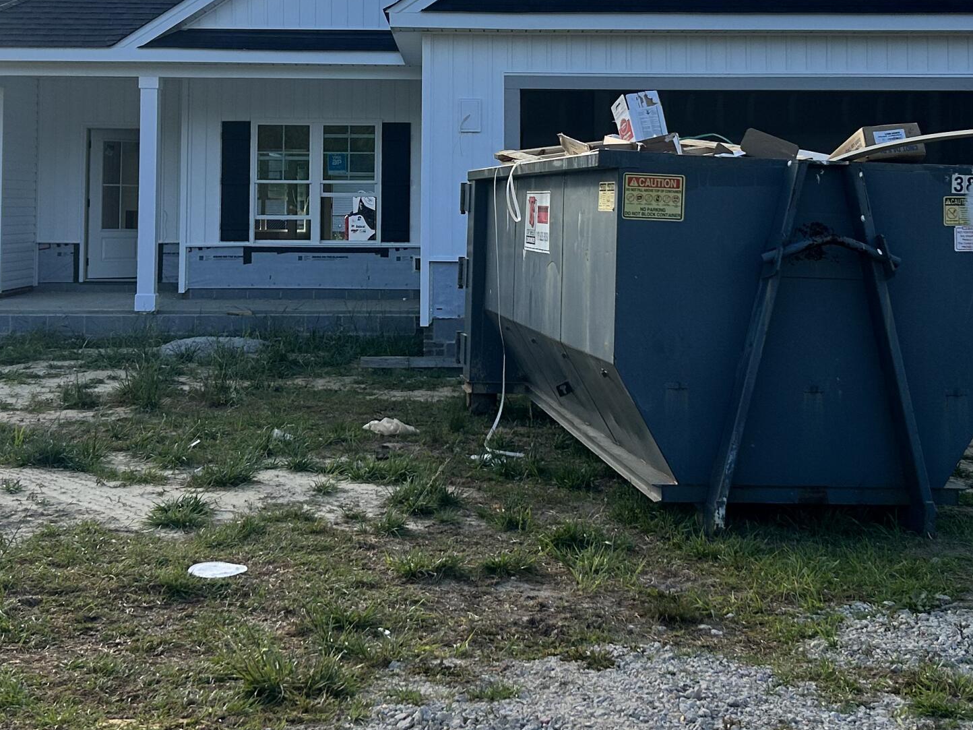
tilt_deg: +2.0
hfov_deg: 35.5
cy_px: 146
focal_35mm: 54
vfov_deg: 26.5
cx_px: 450
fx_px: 1518
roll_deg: +0.0
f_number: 1.5
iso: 50
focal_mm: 5.7
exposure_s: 1/5076
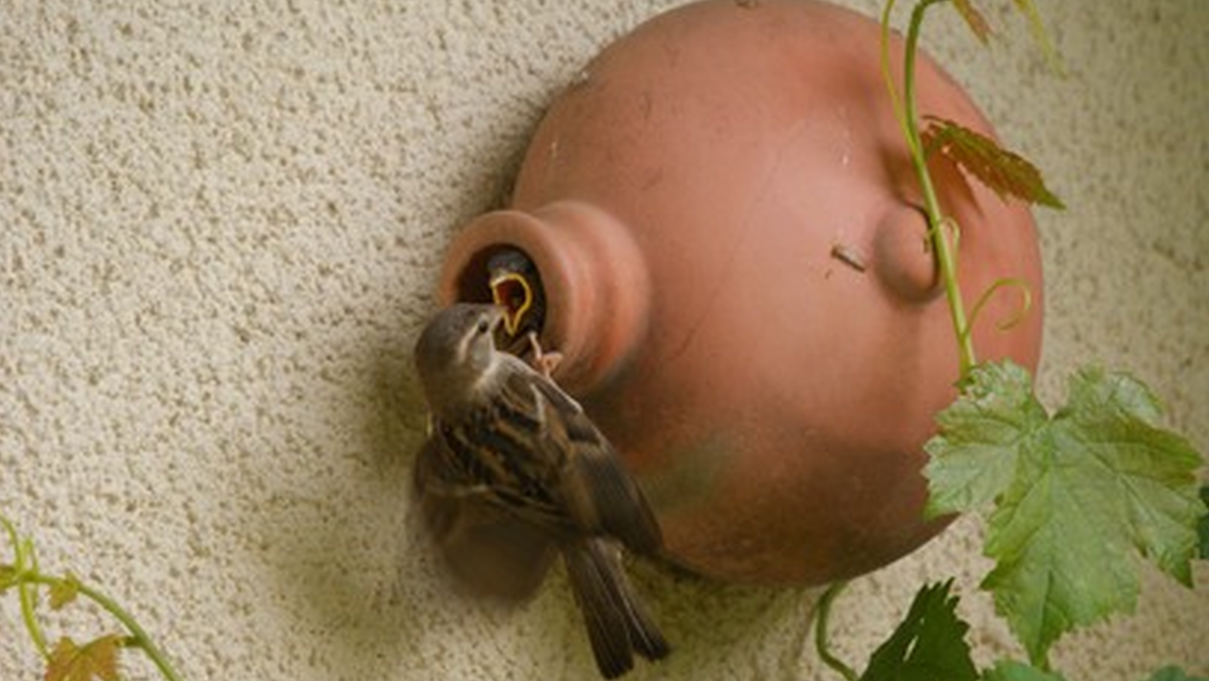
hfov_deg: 3.8
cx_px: 606
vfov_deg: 2.1
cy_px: 335
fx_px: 18242
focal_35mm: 569
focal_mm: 360
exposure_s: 1/125
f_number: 6.3
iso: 400
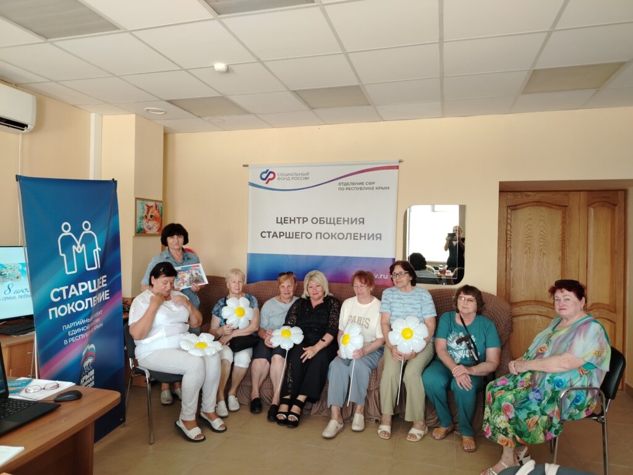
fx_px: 439
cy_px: 238
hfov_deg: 71.6
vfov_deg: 56.8
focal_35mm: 24
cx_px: 316
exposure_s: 1/50
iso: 688
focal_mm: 5.25
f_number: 1.75
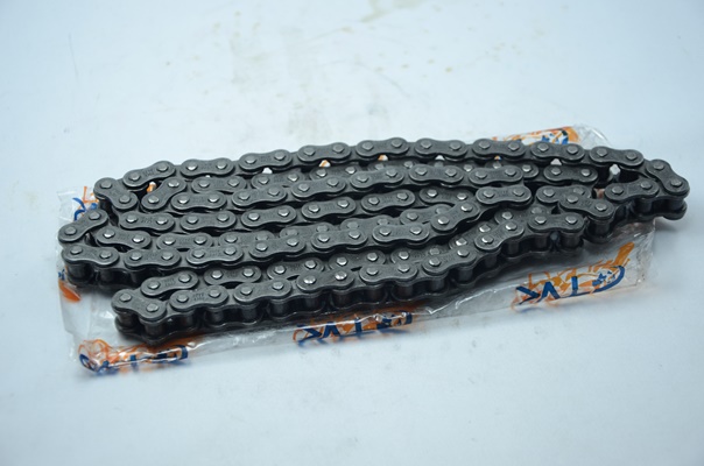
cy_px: 233
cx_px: 352
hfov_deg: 26.0
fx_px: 1522
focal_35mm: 78
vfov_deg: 17.4
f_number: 5.6
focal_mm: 52
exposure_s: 1/50
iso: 125
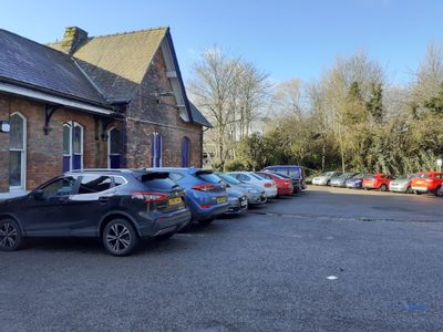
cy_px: 166
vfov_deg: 51.4
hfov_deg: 65.3
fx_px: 346
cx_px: 222
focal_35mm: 27
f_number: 1.9
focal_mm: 3.6
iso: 40
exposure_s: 1/428
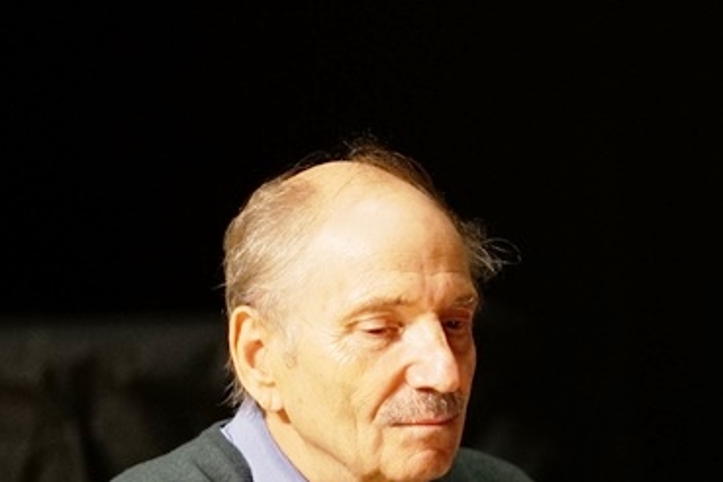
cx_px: 907
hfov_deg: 8.6
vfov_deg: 5.8
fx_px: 4739
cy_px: 449
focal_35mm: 236
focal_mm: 85
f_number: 1.8
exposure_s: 1/400
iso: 4000
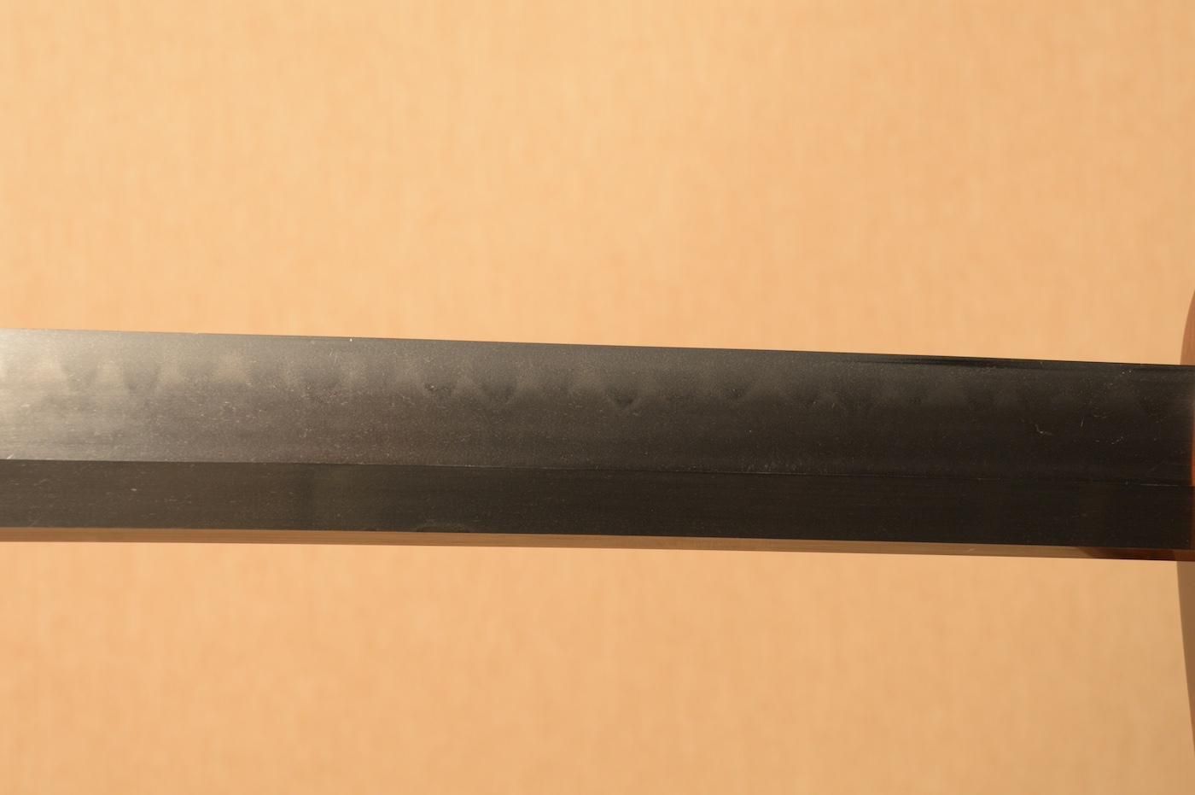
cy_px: 398
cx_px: 598
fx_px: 3084
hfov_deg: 21.9
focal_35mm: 93
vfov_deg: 14.7
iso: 400
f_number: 11
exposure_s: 1/2
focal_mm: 62
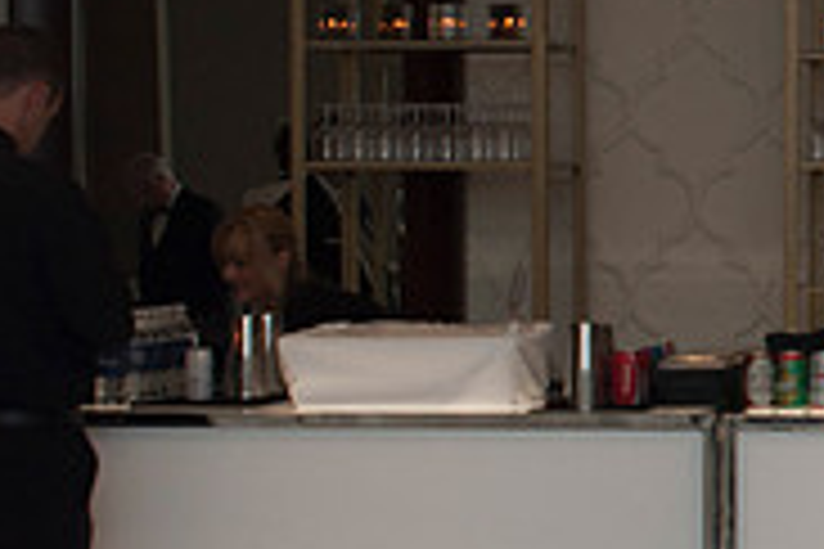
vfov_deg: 12.0
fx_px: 2609
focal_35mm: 114
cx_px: 1189
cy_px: 227
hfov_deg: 16.5
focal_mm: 24
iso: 400
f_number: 5.6
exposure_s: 1/60
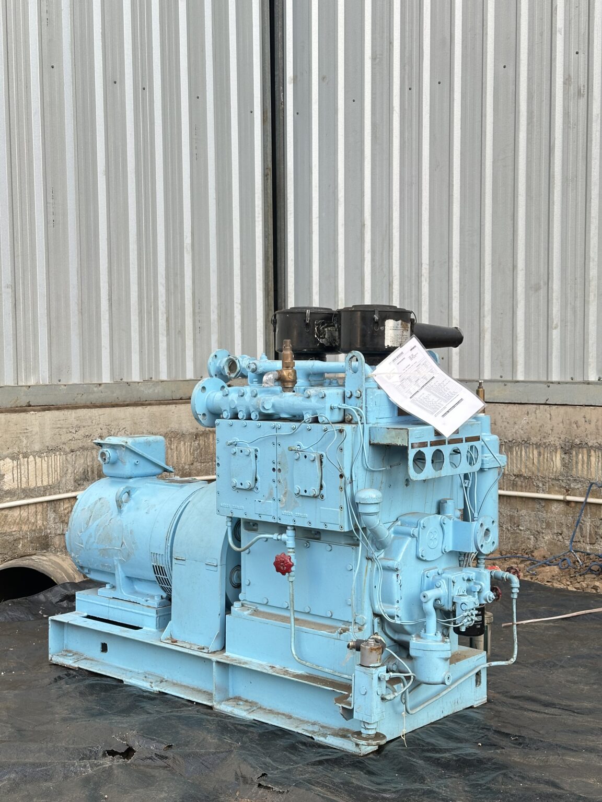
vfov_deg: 39.7
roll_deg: +0.2
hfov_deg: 30.3
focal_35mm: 48
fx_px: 1113
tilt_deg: -3.3
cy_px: 401
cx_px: 301
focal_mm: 6.86
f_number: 1.78
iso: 64
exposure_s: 1/345
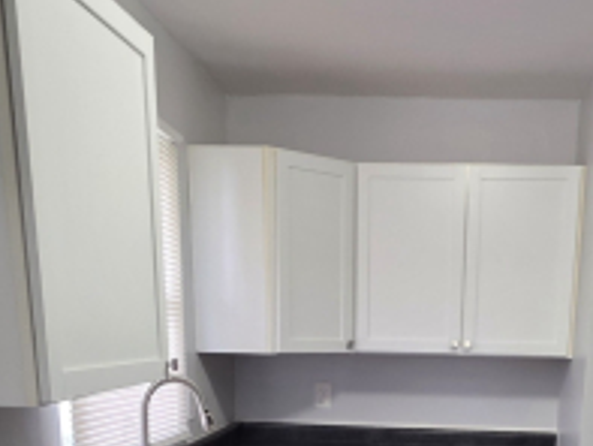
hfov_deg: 42.4
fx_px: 754
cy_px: 542
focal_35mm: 44
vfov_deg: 28.4
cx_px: 387
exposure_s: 1/60
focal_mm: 2.2
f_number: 1.9
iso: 320
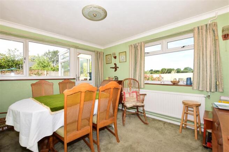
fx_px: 95
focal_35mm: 15
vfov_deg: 77.3
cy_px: 76
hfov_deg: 100.4
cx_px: 114
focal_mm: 10
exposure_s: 1/200
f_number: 8
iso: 400
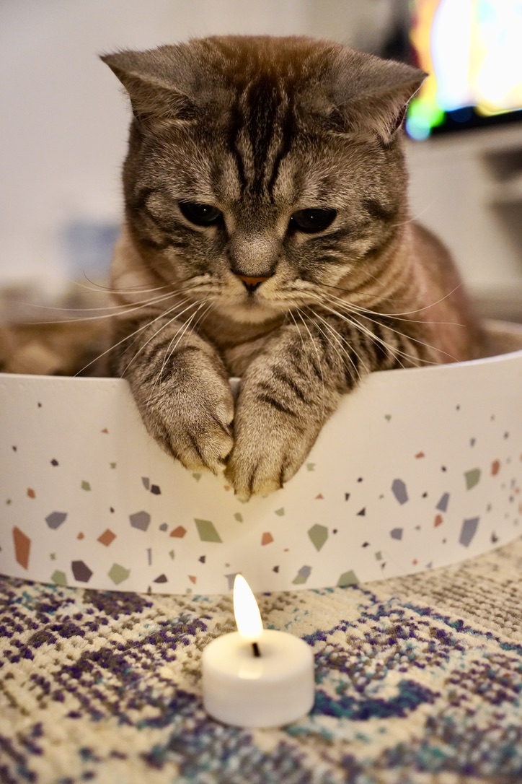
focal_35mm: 40
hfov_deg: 33.4
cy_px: 392
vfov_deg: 48.5
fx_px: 870
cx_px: 261
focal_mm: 40
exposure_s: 1/160
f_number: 3.2
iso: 8000
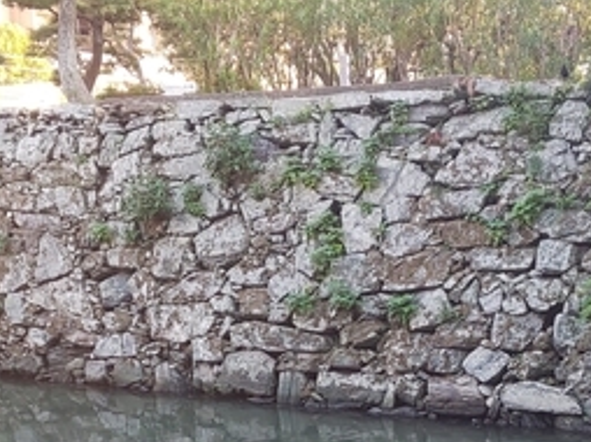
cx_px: 314
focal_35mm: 63
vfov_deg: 22.1
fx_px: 1075
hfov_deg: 30.7
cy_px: 472
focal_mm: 3.45
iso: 45
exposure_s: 1/50
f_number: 1.94
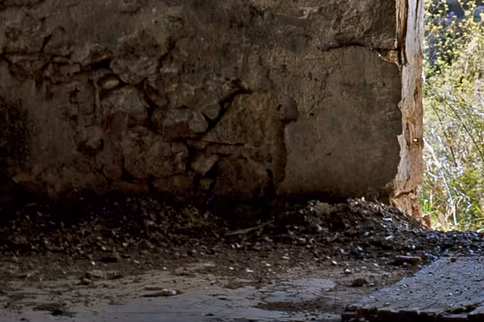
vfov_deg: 6.8
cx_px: 505
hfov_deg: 10.2
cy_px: -222
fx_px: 2673
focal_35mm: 199
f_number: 4.5
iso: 200
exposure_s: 1/400
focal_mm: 35
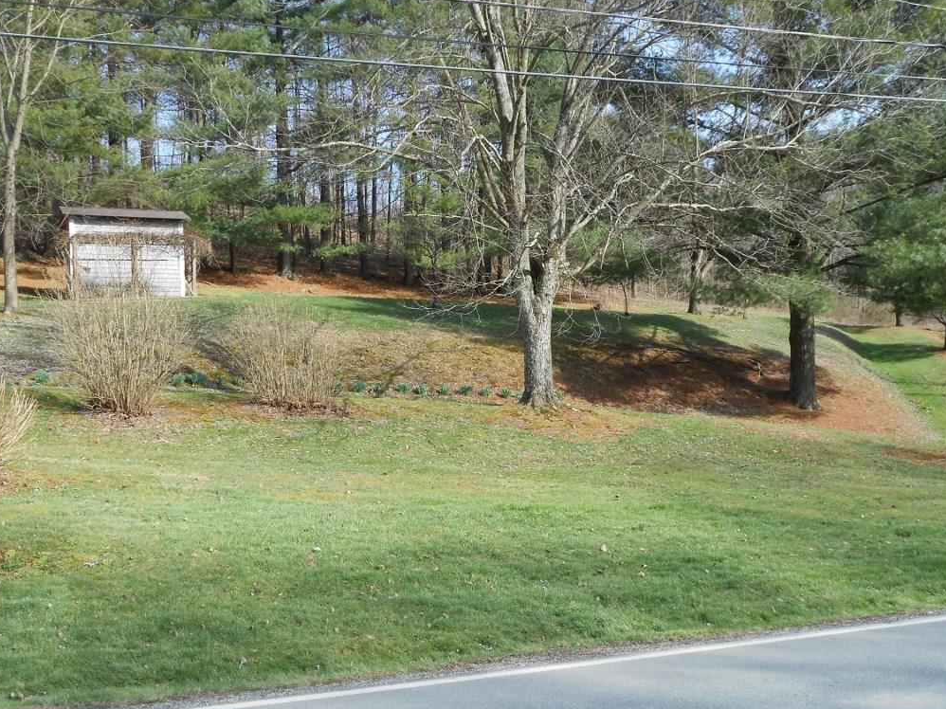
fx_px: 1066
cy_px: 353
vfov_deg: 36.8
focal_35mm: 39
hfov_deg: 47.9
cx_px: 472
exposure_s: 1/200
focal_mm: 6.8
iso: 80
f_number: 4.2
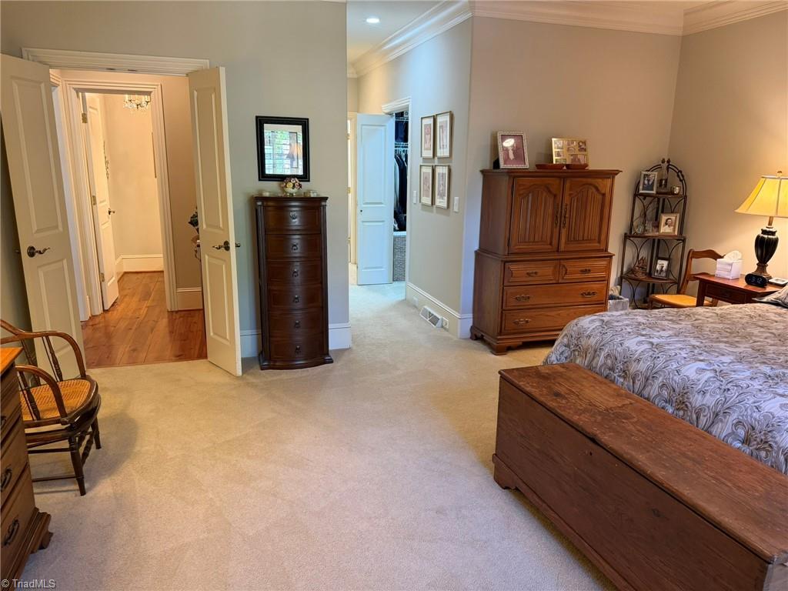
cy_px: 296
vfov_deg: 56.8
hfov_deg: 71.6
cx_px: 394
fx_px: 546
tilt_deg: -14.0
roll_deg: -0.3
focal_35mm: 24
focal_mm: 6.76
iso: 250
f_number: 1.78
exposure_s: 1/60
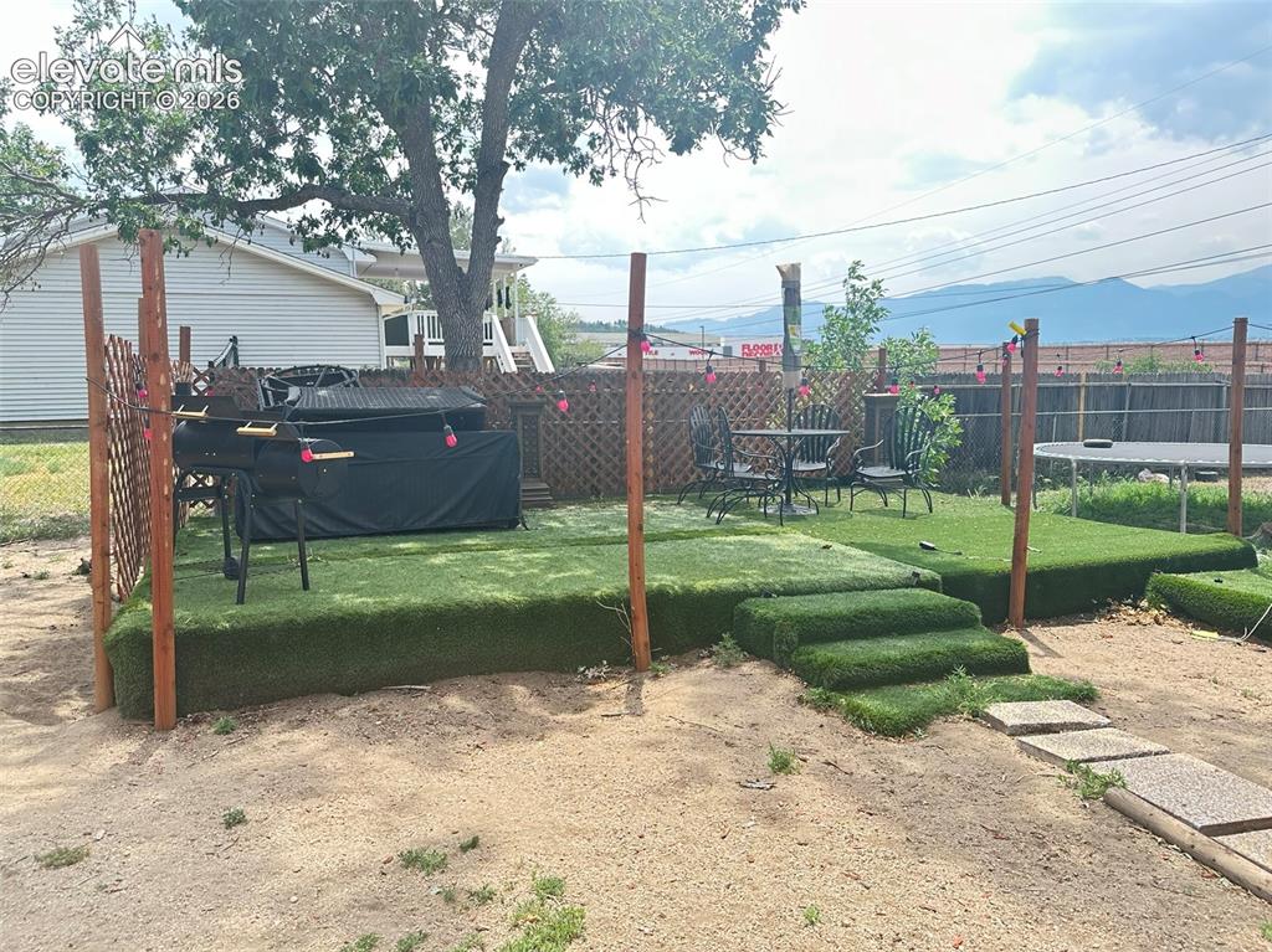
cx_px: 636
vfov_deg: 56.8
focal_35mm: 24
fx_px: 881
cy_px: 476
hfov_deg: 71.6
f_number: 1.78
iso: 80
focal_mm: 6.86
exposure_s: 1/745
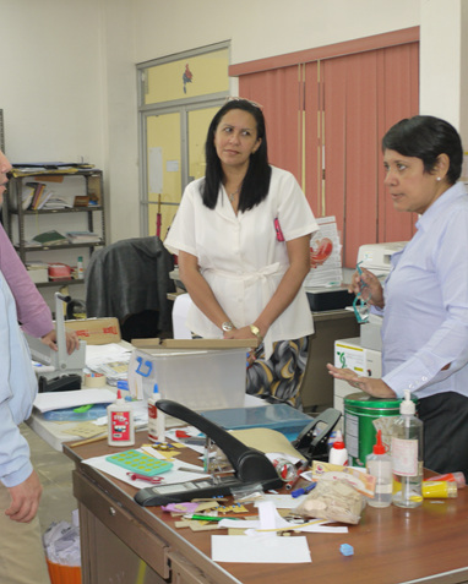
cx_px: 127
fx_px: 952
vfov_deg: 34.1
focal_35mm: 55
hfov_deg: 27.3
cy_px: 291
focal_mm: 21
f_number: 4.5
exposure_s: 1/30
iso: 400
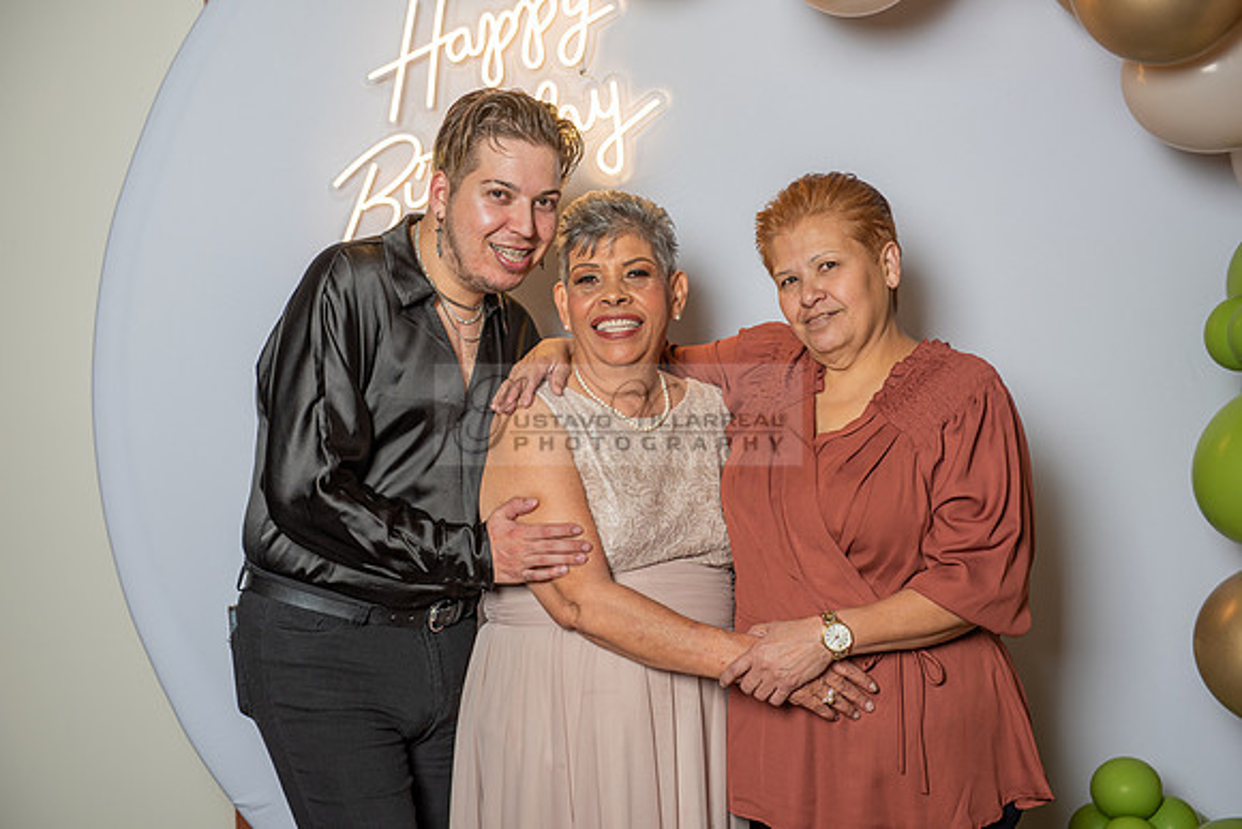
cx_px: 621
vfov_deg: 22.6
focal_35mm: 60
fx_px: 2070
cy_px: 414
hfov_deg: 33.4
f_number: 4
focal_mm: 60
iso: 200
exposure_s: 1/160
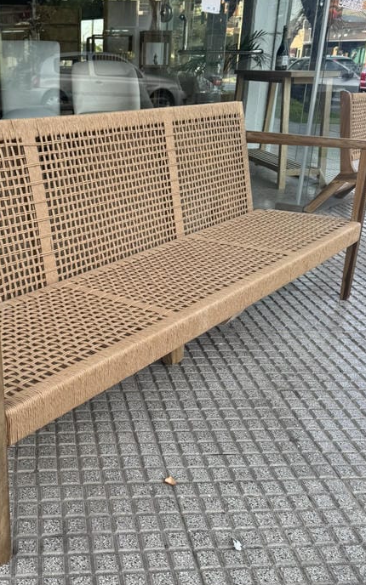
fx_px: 591
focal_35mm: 37
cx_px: 90
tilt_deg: -22.9
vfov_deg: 52.6
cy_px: 326
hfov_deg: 33.7
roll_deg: -0.3
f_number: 1.78
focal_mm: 6.76
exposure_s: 1/368
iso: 80
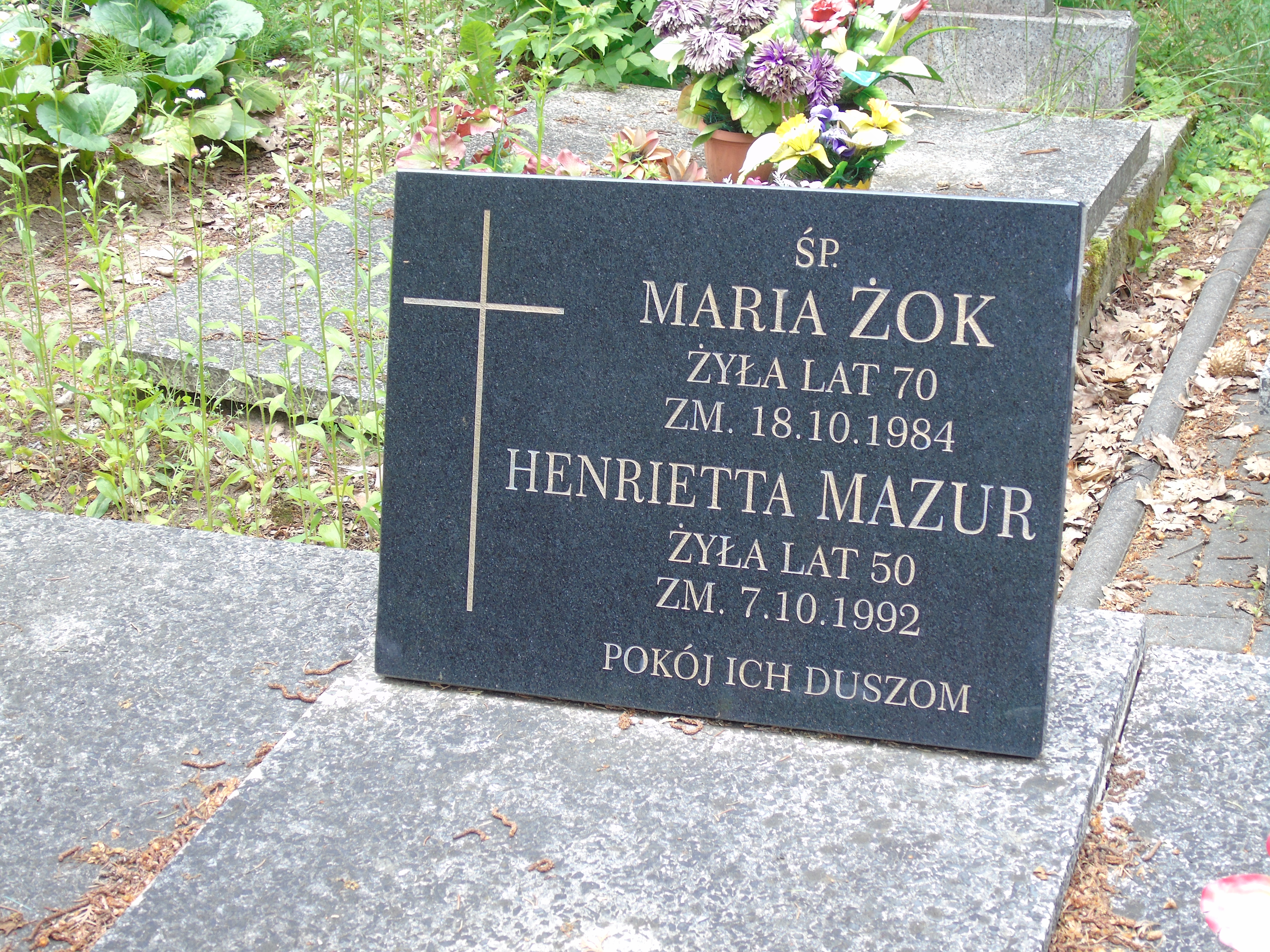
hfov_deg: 31.2
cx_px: 635
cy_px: 476
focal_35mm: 62
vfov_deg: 23.7
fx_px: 2275
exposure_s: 1/30
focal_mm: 11
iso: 80
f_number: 4.5
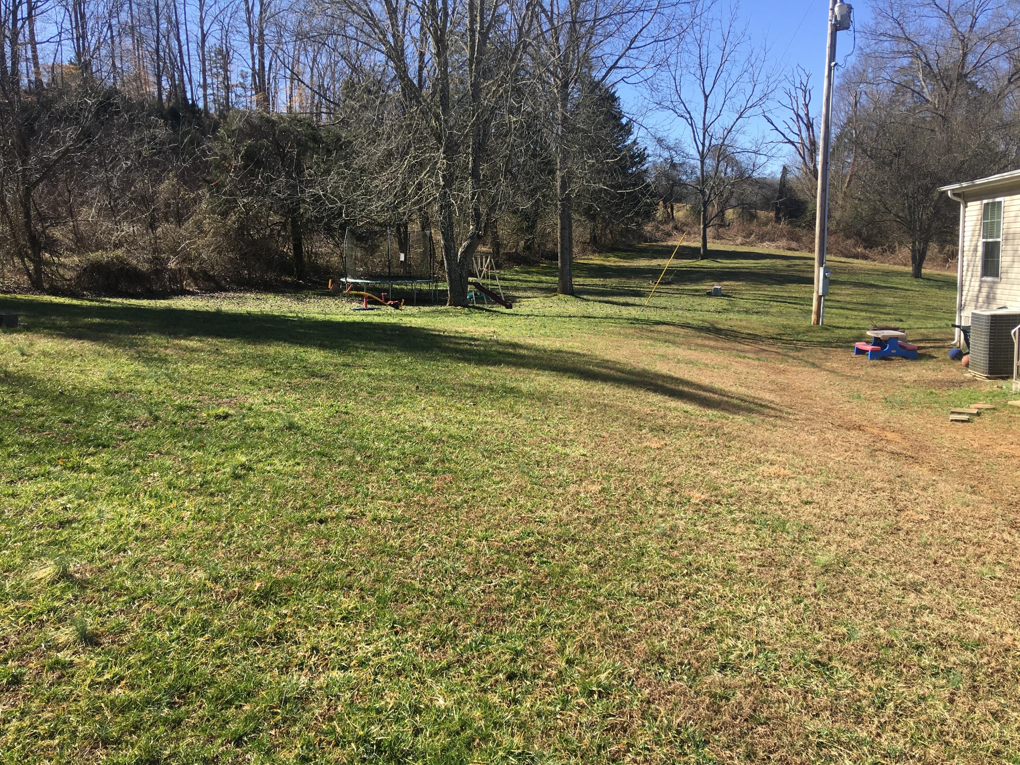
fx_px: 855
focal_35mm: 29
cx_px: 510
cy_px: 382
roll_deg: +1.8
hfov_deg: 61.7
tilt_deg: -6.8
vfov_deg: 48.2
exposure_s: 1/668
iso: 25
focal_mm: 4.15
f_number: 2.2
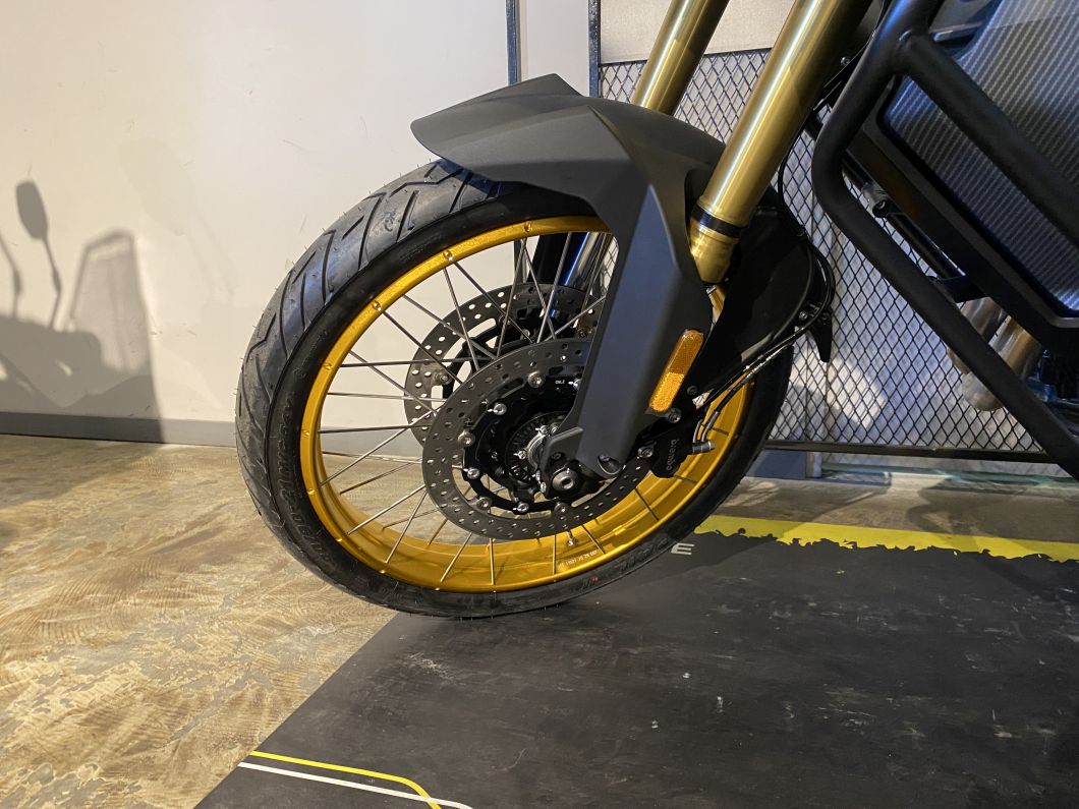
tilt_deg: -12.4
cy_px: 404
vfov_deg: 53.1
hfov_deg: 67.3
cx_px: 540
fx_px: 810
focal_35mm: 26
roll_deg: +2.1
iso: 320
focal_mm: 4.25
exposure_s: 1/50
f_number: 1.8
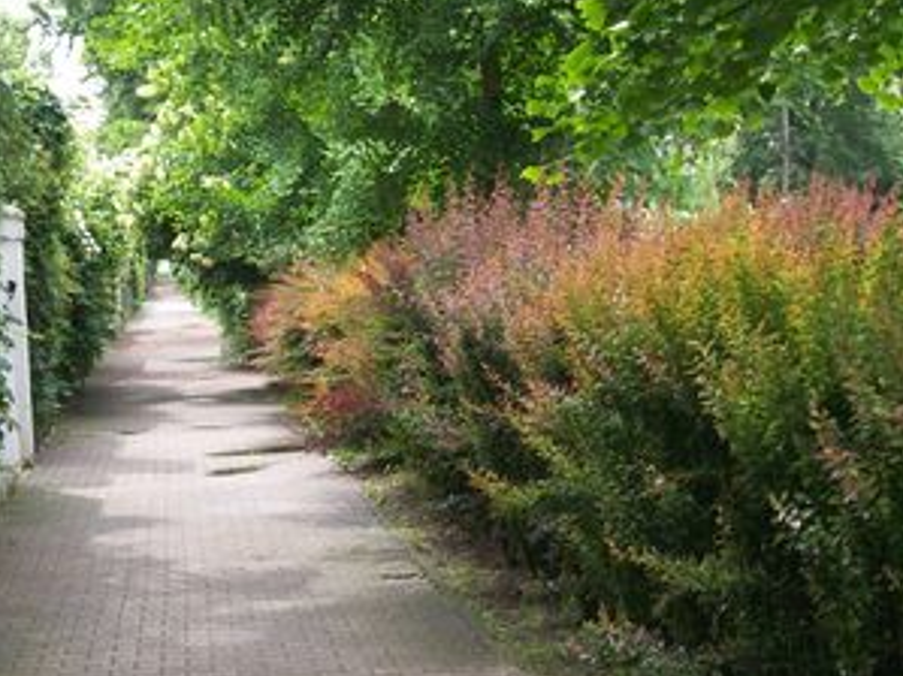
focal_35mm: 77
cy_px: 305
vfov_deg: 19.1
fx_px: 2008
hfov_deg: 25.3
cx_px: 326
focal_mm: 6
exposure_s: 1/247
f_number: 2.7
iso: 80
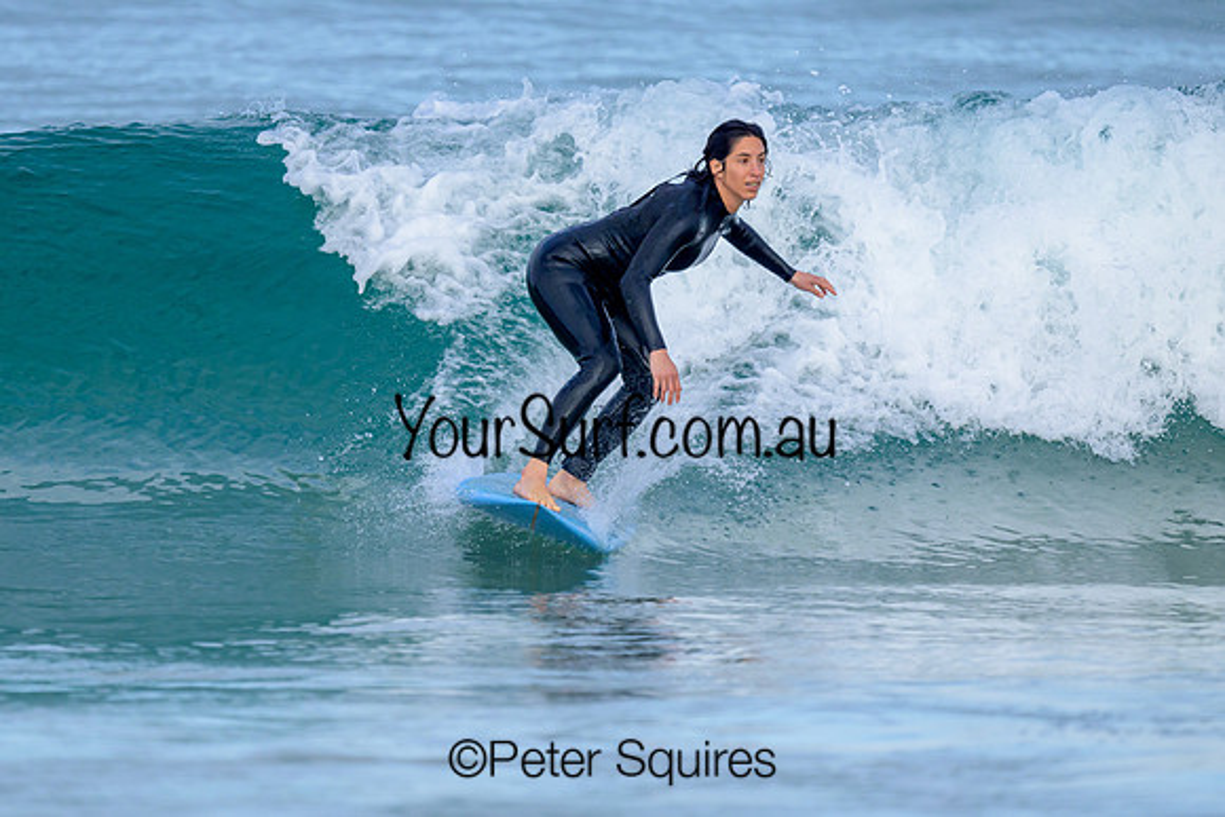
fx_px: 32078
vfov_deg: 1.5
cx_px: 503
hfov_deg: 2.2
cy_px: 364
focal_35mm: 943
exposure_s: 1/2000
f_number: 6.3
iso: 560
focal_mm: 800
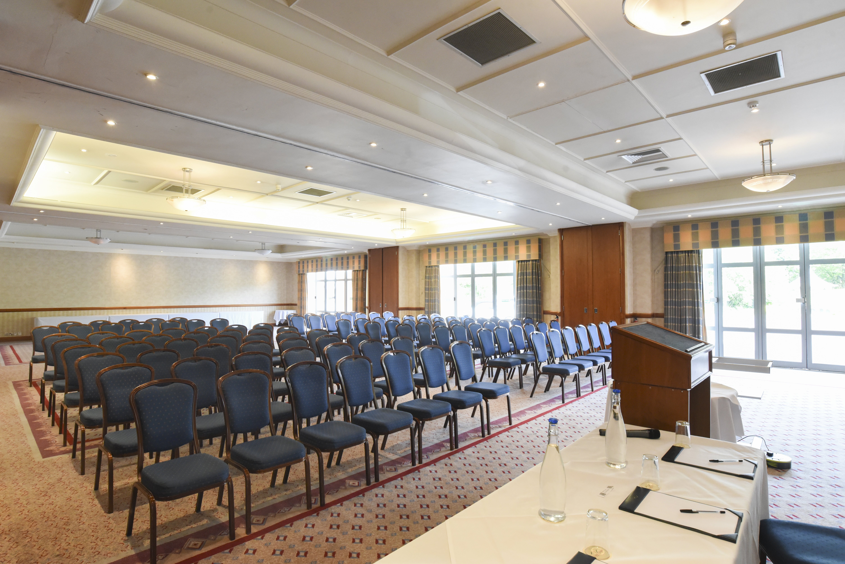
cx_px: 422
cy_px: 282
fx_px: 423
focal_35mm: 18
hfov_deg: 90.0
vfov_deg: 67.4
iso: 3200
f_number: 8
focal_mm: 18
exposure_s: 1/60
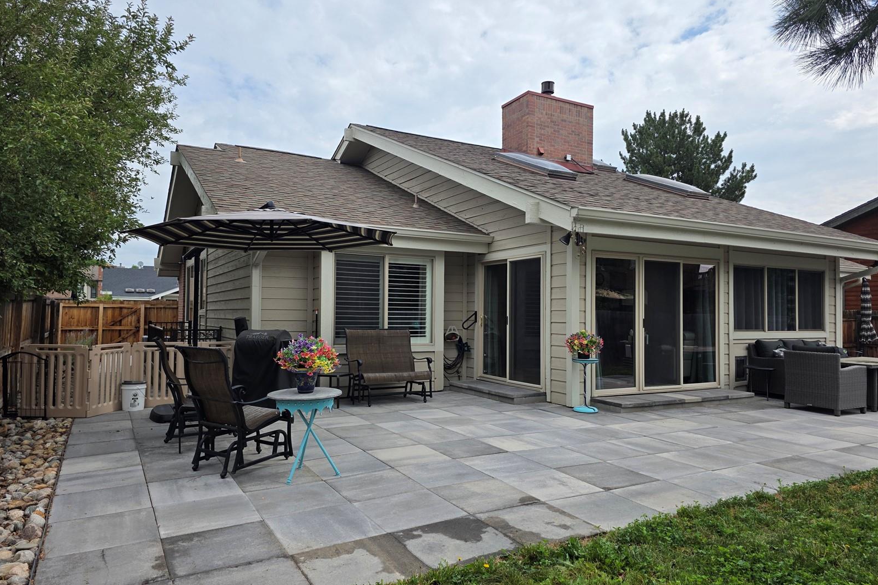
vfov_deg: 53.1
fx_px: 585
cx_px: 438
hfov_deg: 73.7
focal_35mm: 24
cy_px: 293
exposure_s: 1/5447
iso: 80
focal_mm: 6.3
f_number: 1.7
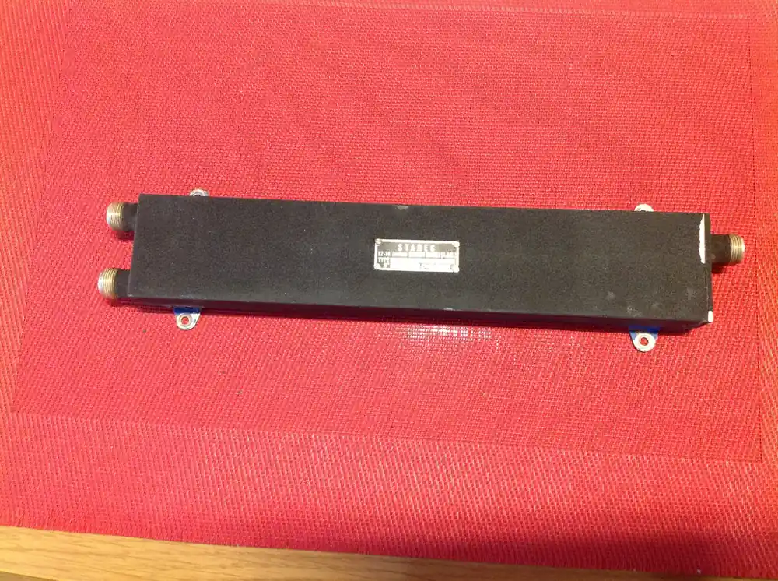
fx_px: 785
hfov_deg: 52.7
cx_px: 389
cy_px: 290
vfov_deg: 40.6
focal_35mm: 35
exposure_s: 1/15
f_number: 2.4
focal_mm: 4.28
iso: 320
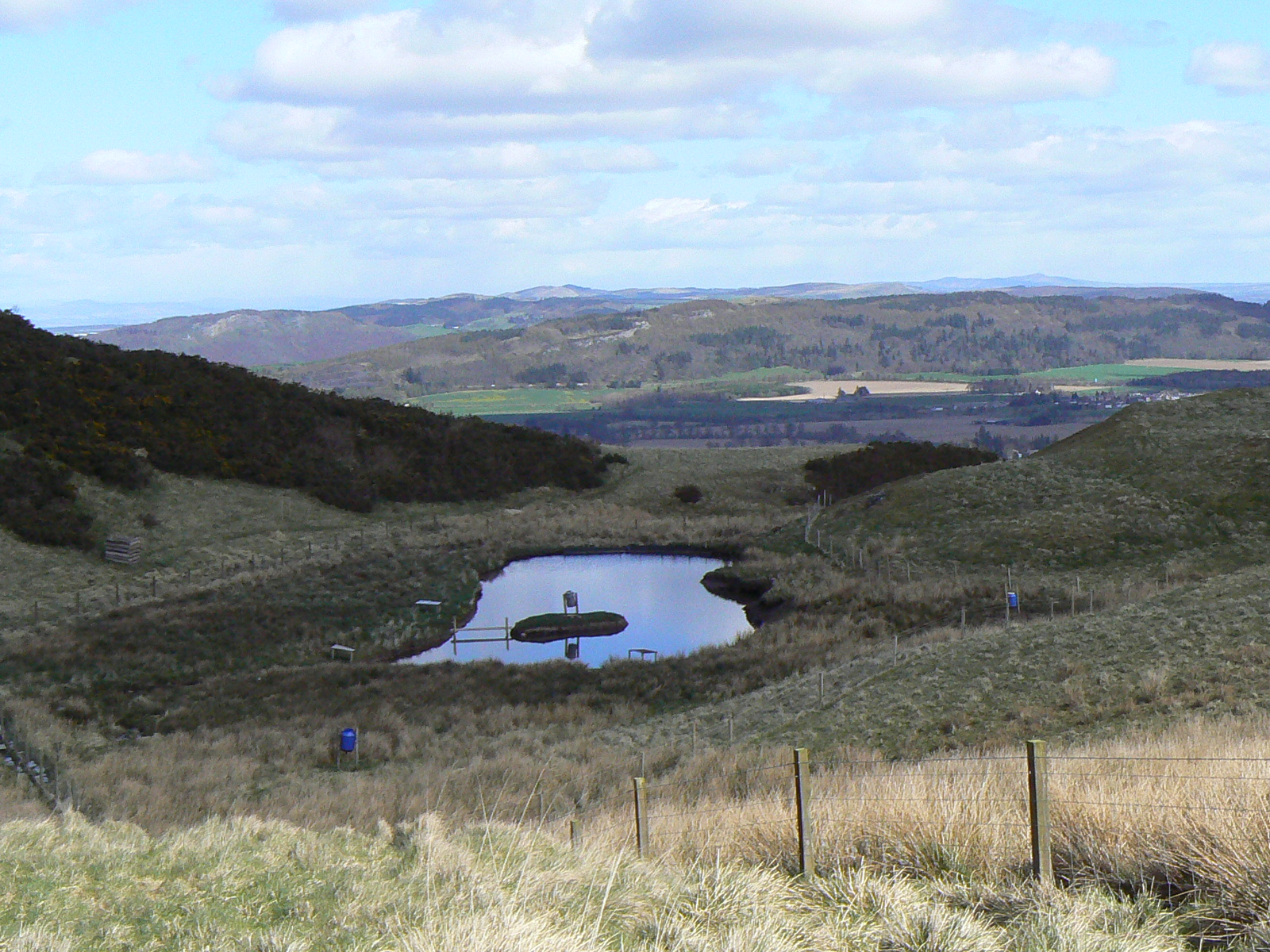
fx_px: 2348
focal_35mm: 64
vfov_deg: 22.9
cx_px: 635
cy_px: 476
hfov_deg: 30.3
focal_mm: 7.9
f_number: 8
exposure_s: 1/640
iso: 200
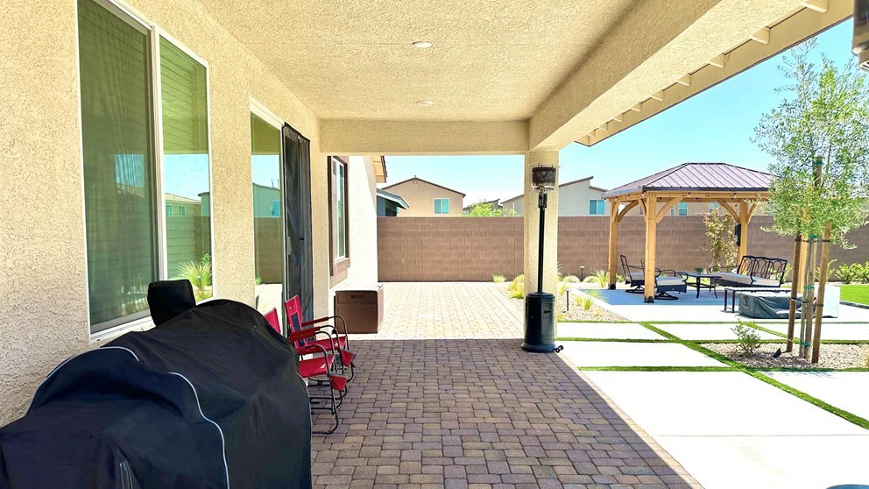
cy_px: 270
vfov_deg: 42.8
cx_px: 446
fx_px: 622
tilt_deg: -3.6
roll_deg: +0.3
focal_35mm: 27
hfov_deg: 69.8
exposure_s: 1/3356
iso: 80
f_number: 1.78
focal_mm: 6.86
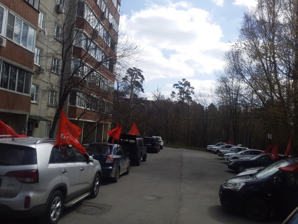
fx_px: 267
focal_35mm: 31
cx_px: 149
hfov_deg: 58.4
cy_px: 112
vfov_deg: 45.4
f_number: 2.2
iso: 40
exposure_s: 1/1547
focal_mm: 3.3
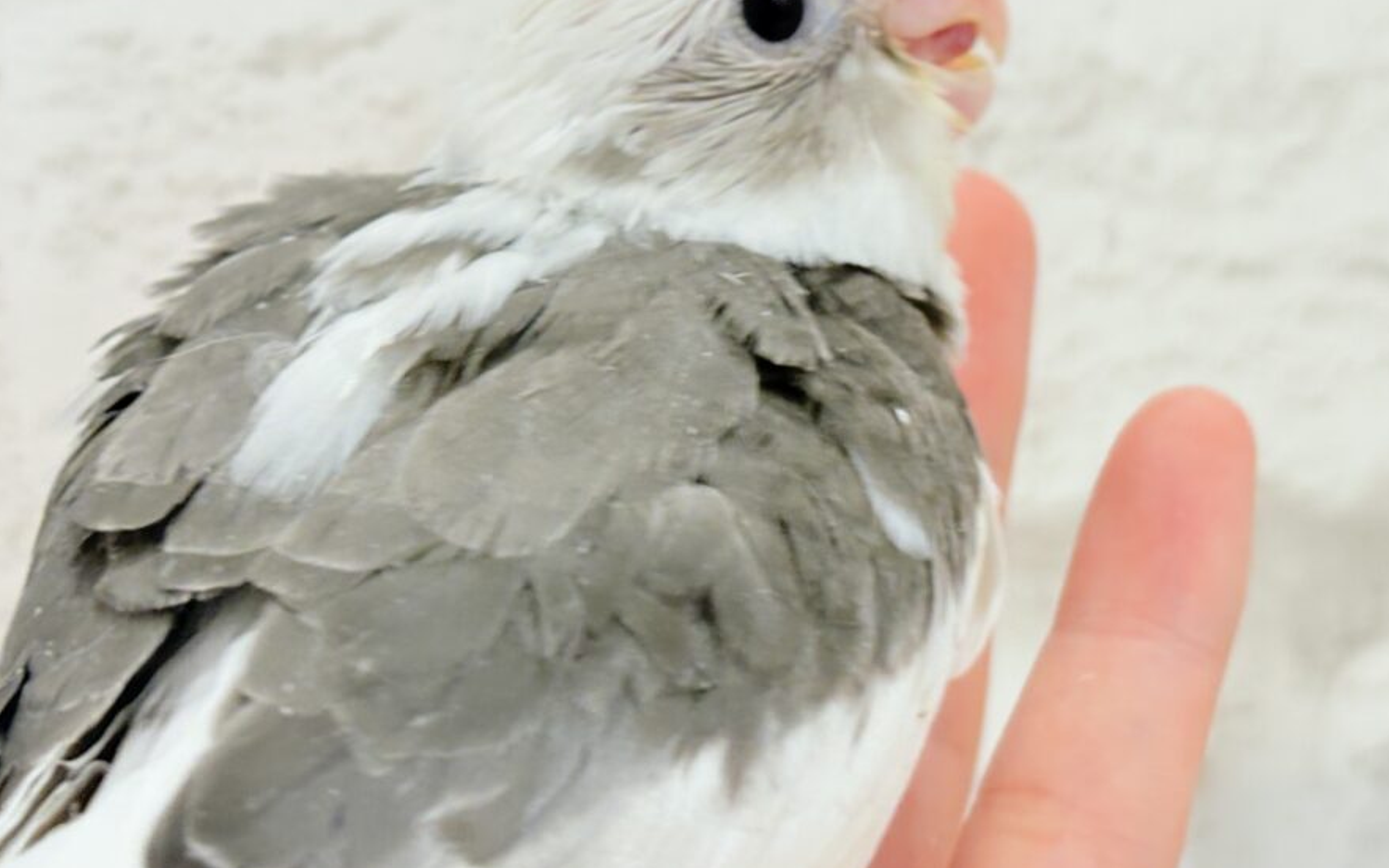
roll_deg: +1.8
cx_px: 657
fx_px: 2839
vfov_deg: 17.3
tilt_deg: -8.0
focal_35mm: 75
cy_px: 211
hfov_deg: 27.5
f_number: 1.6
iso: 40
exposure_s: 1/50
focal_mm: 5.96
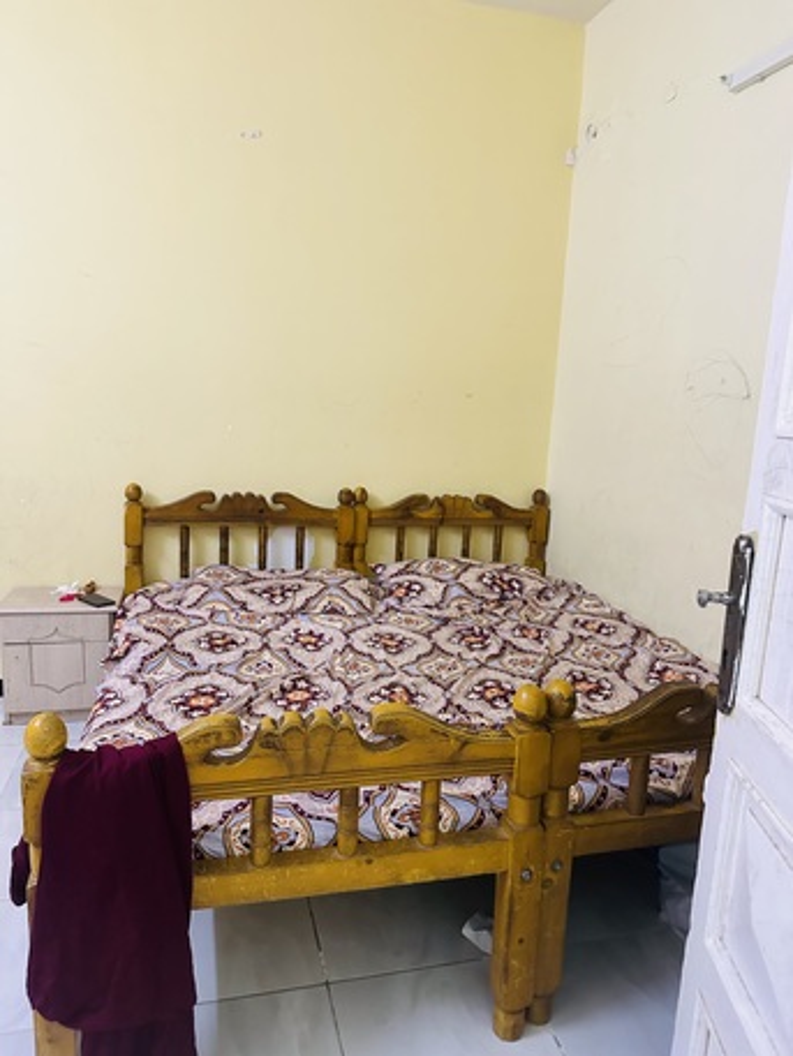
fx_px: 733
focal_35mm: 24
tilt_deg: -9.4
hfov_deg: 56.8
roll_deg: -3.8
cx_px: 396
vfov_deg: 71.6
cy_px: 528
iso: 800
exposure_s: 1/60
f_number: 1.78
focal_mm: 6.86
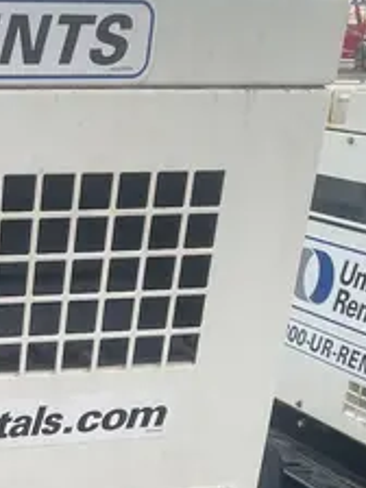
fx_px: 1198
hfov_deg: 16.0
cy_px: 631
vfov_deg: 21.0
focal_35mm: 85
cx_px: -168
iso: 32
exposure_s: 1/690
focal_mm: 4.2
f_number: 1.6
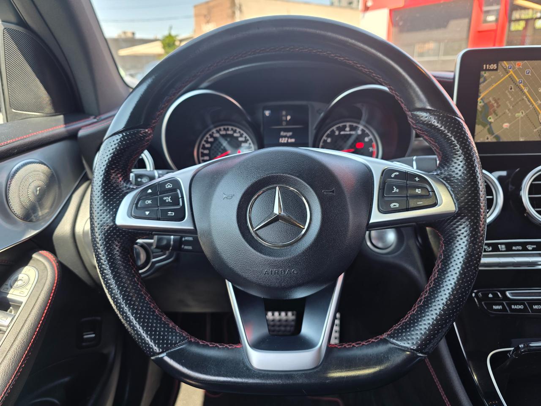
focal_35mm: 23
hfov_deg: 73.9
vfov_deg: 58.9
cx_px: 270
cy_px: 203
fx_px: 359
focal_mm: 6.3
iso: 20
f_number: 1.7
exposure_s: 1/54.7
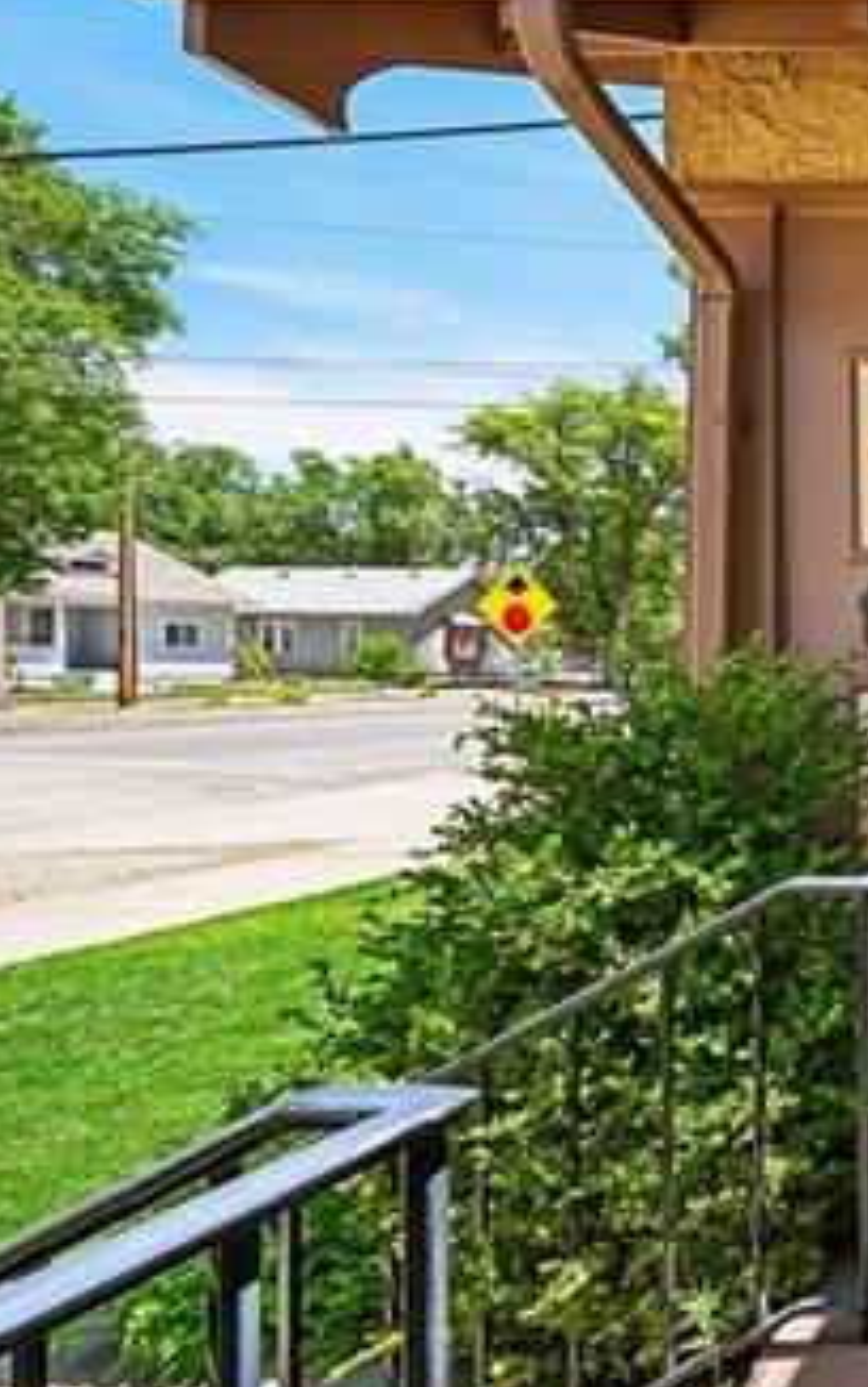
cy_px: 651
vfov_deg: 66.4
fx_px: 1059
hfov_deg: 28.4
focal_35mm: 28
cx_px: 1311
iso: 64
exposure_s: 1/25
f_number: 10
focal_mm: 14
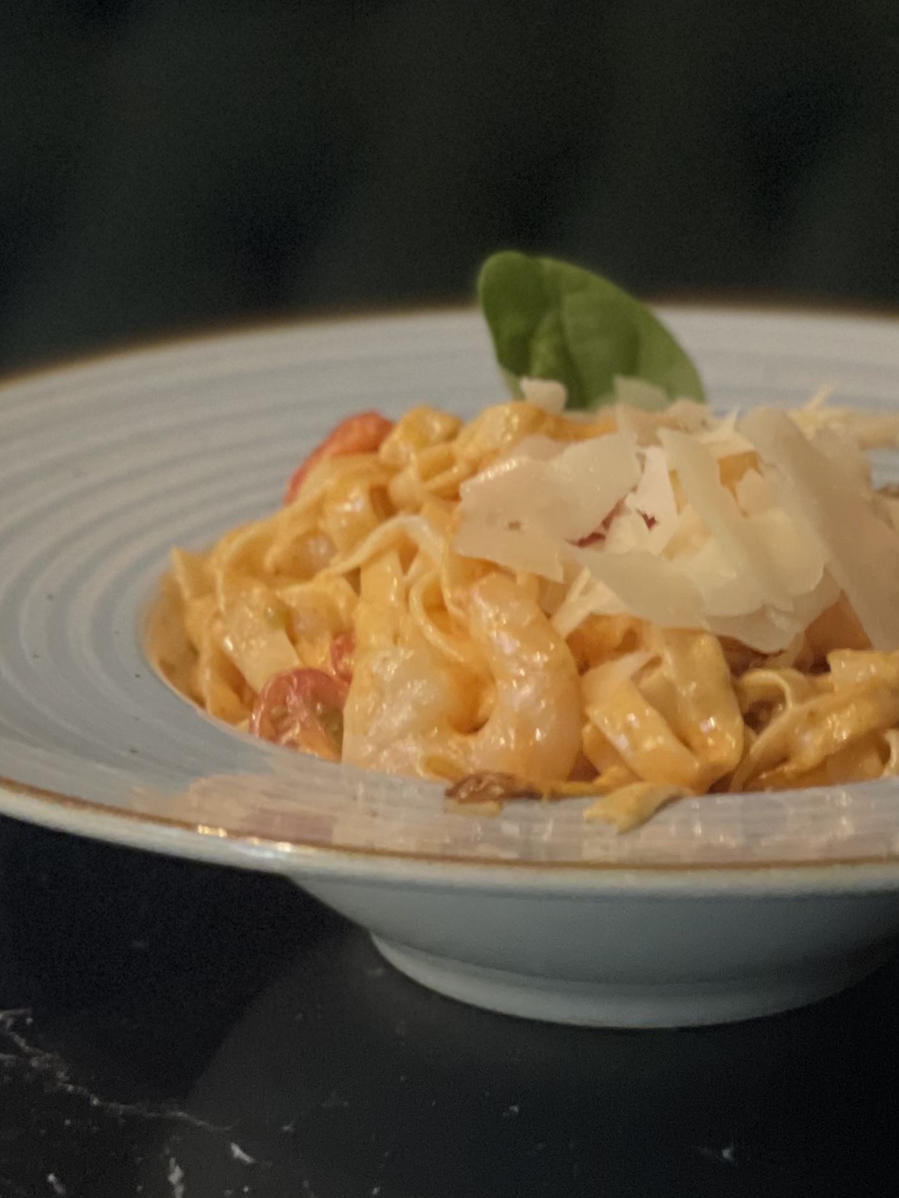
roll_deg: +0.1
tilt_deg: -14.1
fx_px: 3878
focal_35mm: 112
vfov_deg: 17.5
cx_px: 604
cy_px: 310
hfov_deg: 13.2
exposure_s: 1/33
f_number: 2
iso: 500
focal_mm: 6
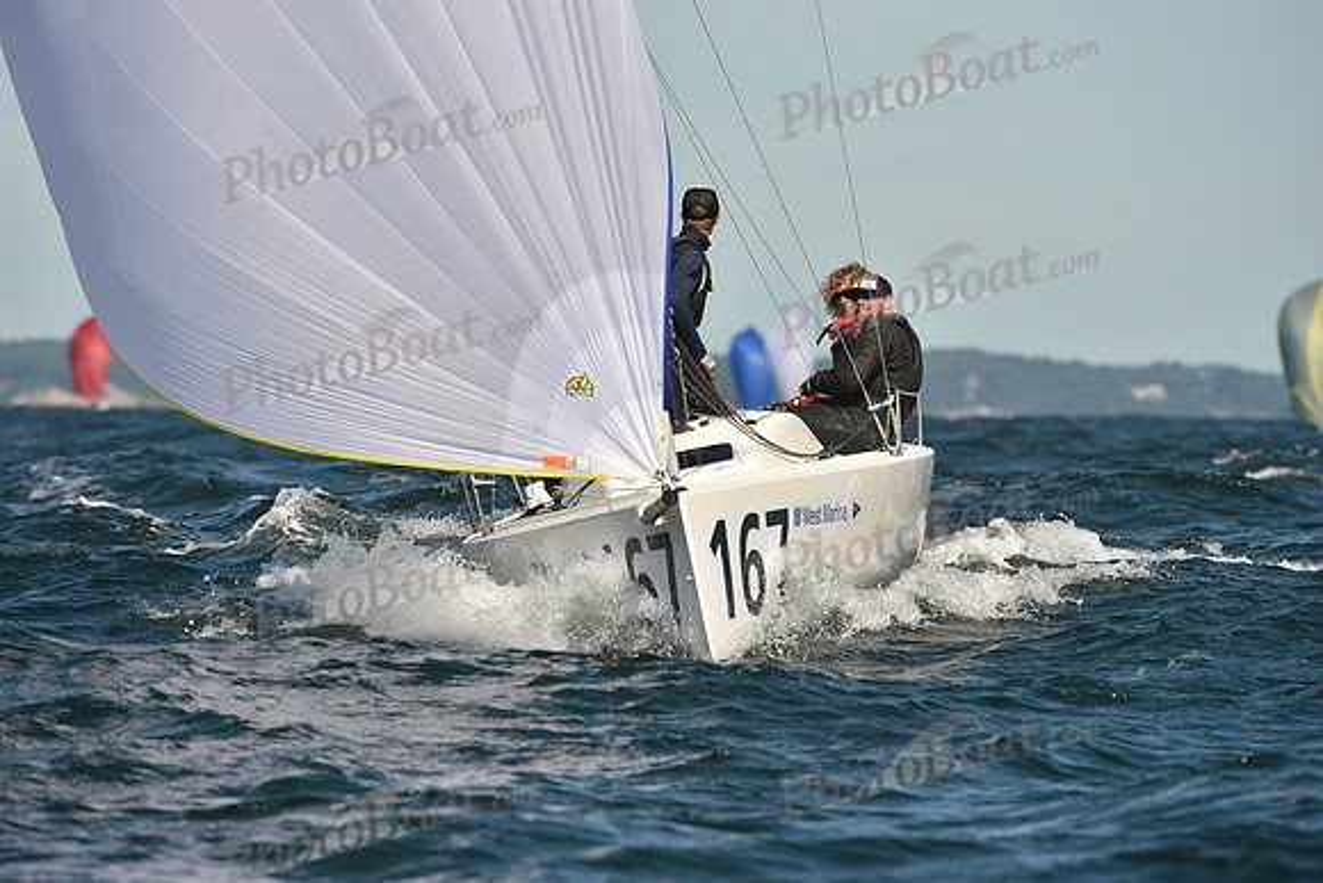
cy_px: 442
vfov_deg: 3.4
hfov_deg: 5.2
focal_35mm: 400
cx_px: 662
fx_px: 14703
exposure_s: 1/1250
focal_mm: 400
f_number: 8
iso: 250
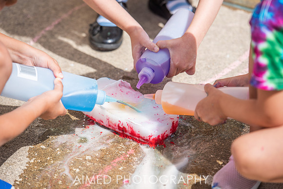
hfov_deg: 11.7
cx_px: 142
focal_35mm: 175
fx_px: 1376
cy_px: 94
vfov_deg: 7.9
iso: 80
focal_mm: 175
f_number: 4
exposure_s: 1/1000
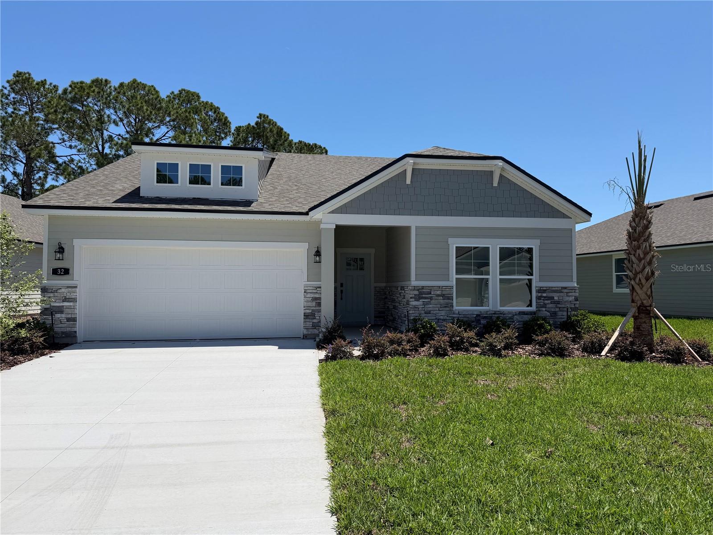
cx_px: 356
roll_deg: -0.7
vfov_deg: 56.8
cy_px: 268
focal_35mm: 24
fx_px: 494
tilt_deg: +1.8
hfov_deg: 71.6
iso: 80
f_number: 1.78
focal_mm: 6.76
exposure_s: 1/7353
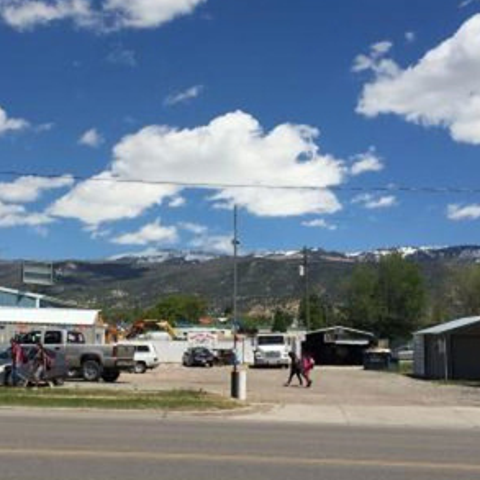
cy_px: 229
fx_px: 879
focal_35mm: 56
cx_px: 169
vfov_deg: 30.6
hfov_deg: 30.4
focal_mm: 4.15
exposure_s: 1/4405
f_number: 2.2
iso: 32
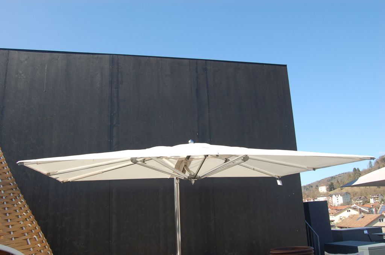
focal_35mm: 30
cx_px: 192
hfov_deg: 62.0
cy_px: 128
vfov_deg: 43.5
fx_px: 320
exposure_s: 1/200
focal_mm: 20
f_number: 8
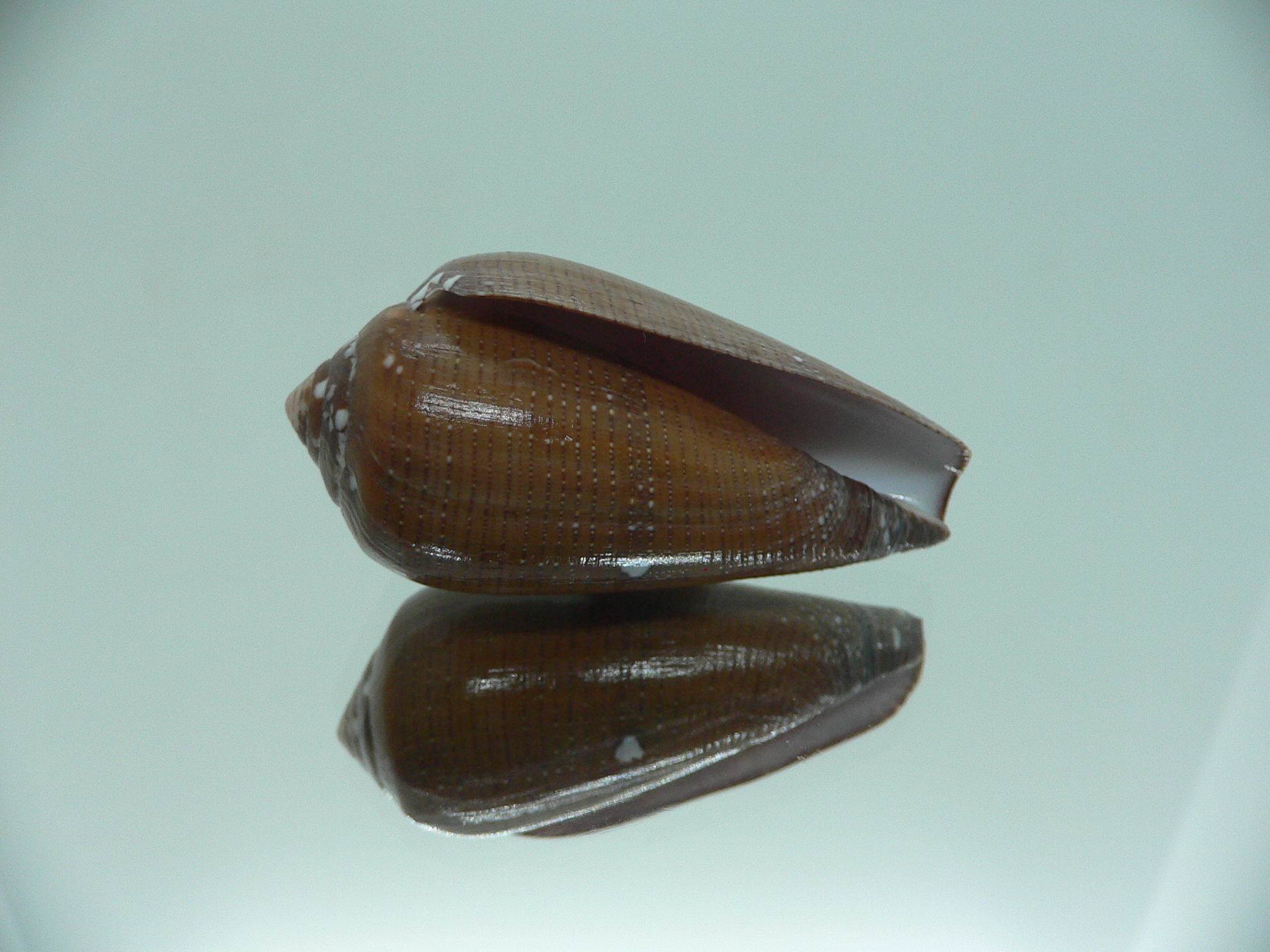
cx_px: 635
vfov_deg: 40.7
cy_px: 476
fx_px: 1284
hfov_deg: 52.6
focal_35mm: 35
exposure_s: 1/60
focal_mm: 4.6
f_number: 2.8
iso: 100
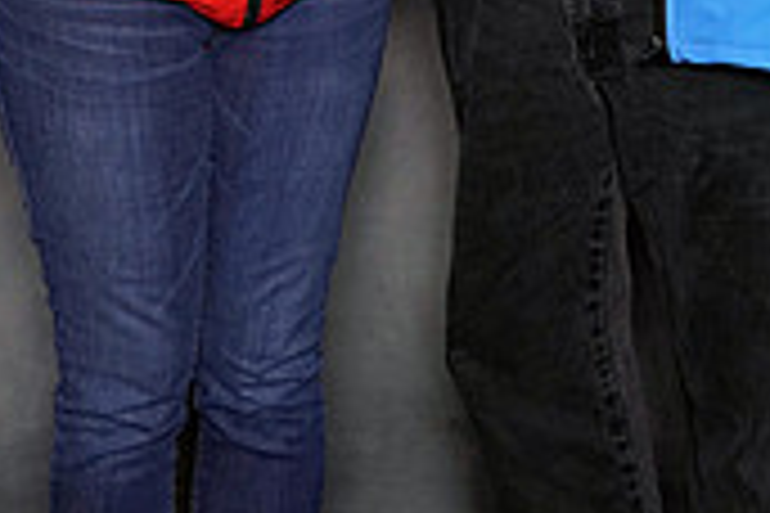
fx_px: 3300
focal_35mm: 154
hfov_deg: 13.3
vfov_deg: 8.5
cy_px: -441
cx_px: 473
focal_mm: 39
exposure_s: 1/100
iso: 800
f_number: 8
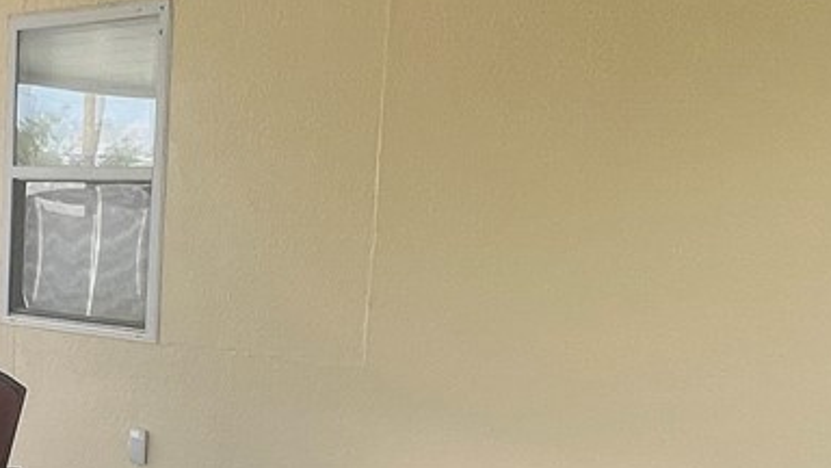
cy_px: 358
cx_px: 28
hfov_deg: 32.9
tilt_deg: -5.0
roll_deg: -1.9
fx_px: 1300
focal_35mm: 59
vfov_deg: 20.2
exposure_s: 1/142
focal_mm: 1.57
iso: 32
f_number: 1.8
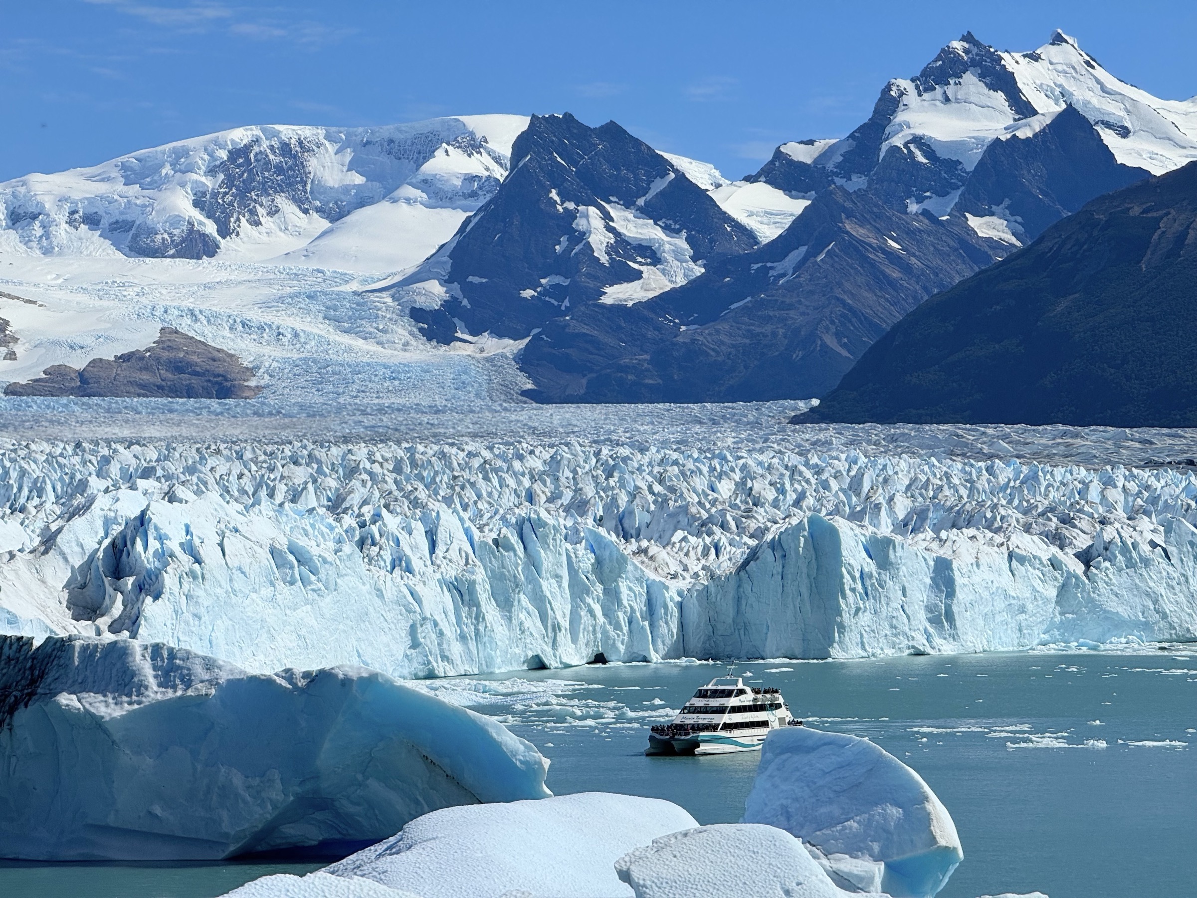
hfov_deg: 16.4
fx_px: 4150
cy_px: 449
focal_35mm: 120
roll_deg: +0.9
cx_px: 598
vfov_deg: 12.3
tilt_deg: +1.3
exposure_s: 1/6289
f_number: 2.8
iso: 50
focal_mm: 15.66
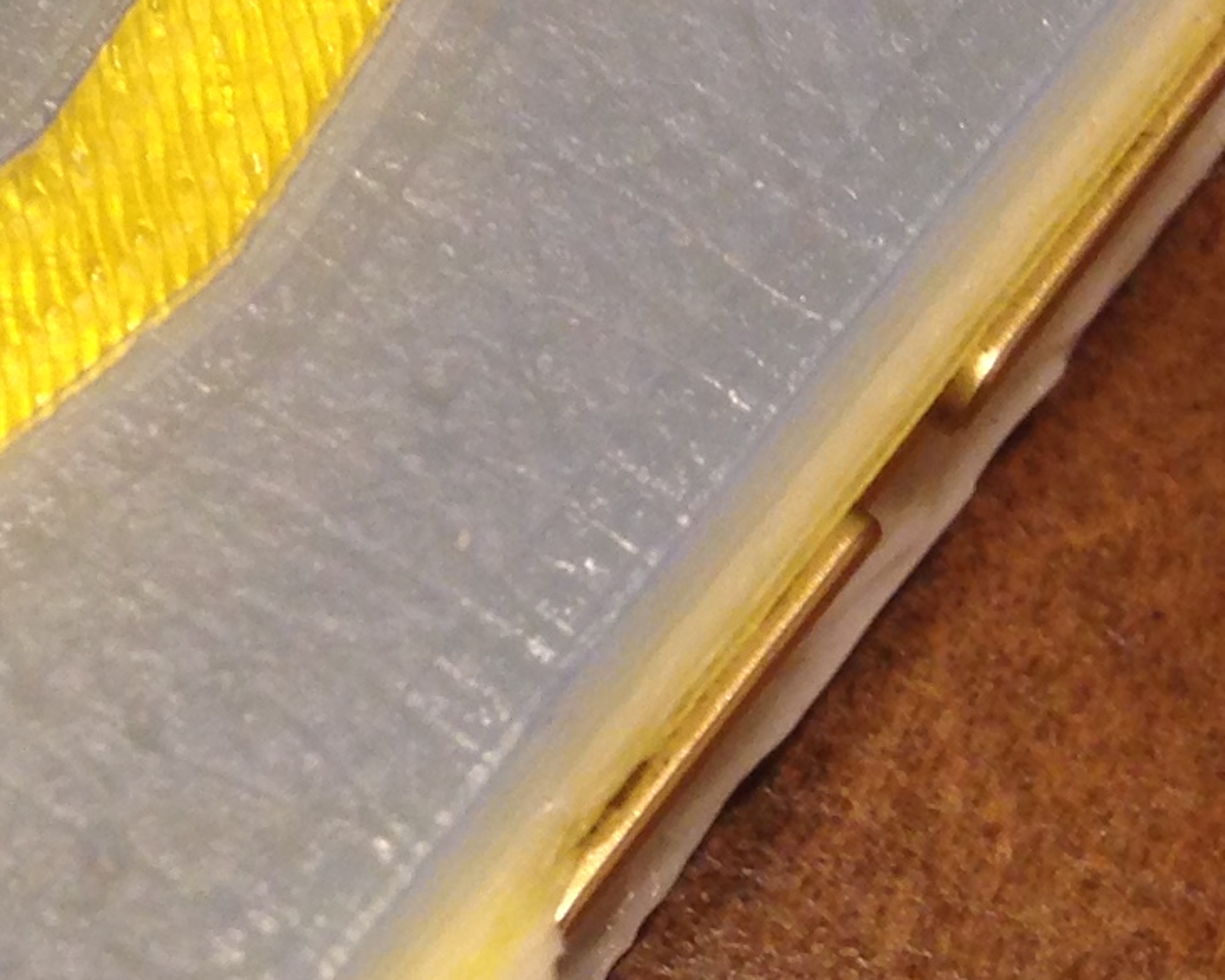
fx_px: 5221
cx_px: -520
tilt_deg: -50.8
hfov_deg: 12.8
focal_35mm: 144
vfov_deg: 10.4
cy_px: -408
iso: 64
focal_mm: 4.12
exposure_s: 1/20
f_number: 2.4
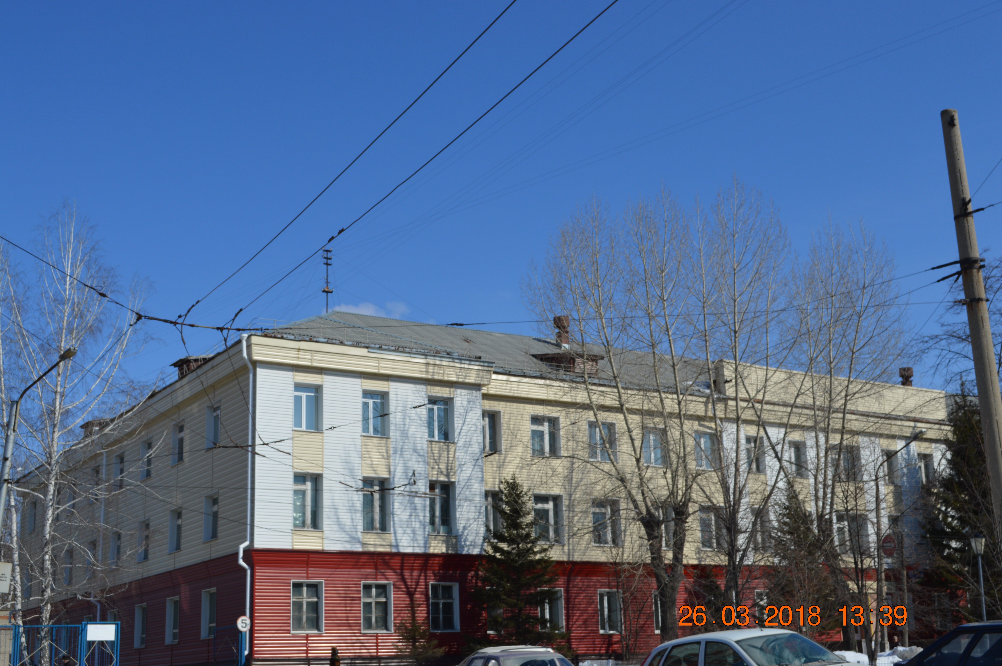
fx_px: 1335
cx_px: 501
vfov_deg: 28.0
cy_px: 333
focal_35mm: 48
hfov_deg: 41.1
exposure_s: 1/400
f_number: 10
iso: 100
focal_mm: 32
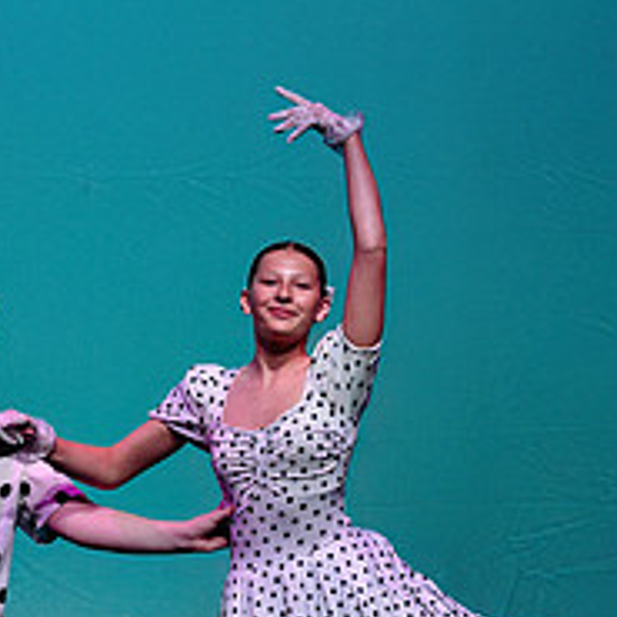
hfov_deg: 4.5
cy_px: 775
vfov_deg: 4.5
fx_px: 7784
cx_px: -60
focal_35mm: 386
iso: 1600
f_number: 2.8
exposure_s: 1/800
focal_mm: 105
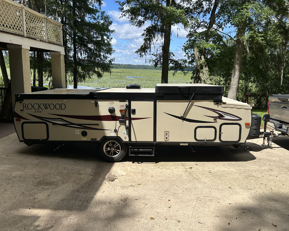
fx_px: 240
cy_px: 117
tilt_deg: -12.7
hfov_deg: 62.2
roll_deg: -1.9
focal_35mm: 28
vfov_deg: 51.5
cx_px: 146
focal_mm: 5.7
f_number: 1.5
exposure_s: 1/3831
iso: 50
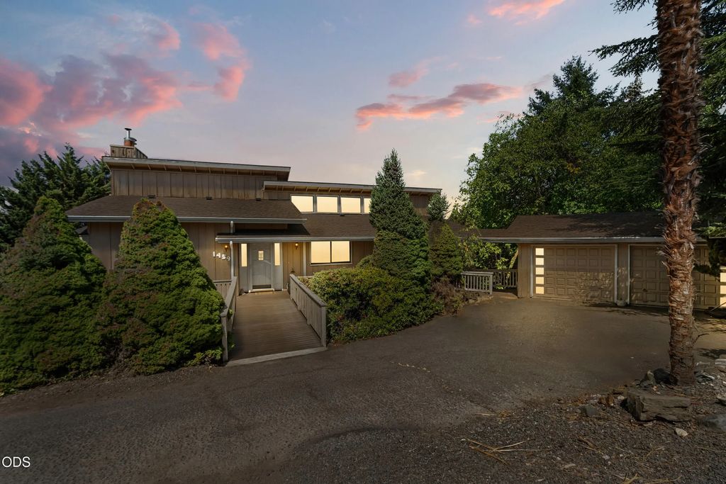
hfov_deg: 96.7
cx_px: 363
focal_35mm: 16
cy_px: 242
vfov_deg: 73.8
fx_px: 323
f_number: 8
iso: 800
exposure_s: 1/1000
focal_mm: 16
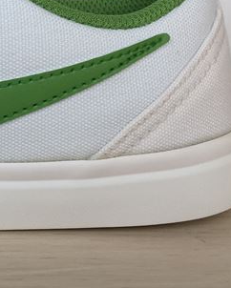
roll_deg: -0.1
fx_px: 640
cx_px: -108
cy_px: 65
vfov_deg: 25.0
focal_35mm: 75
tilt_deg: -11.1
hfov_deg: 18.3
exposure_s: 1/157
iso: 25
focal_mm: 4.15
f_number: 2.2
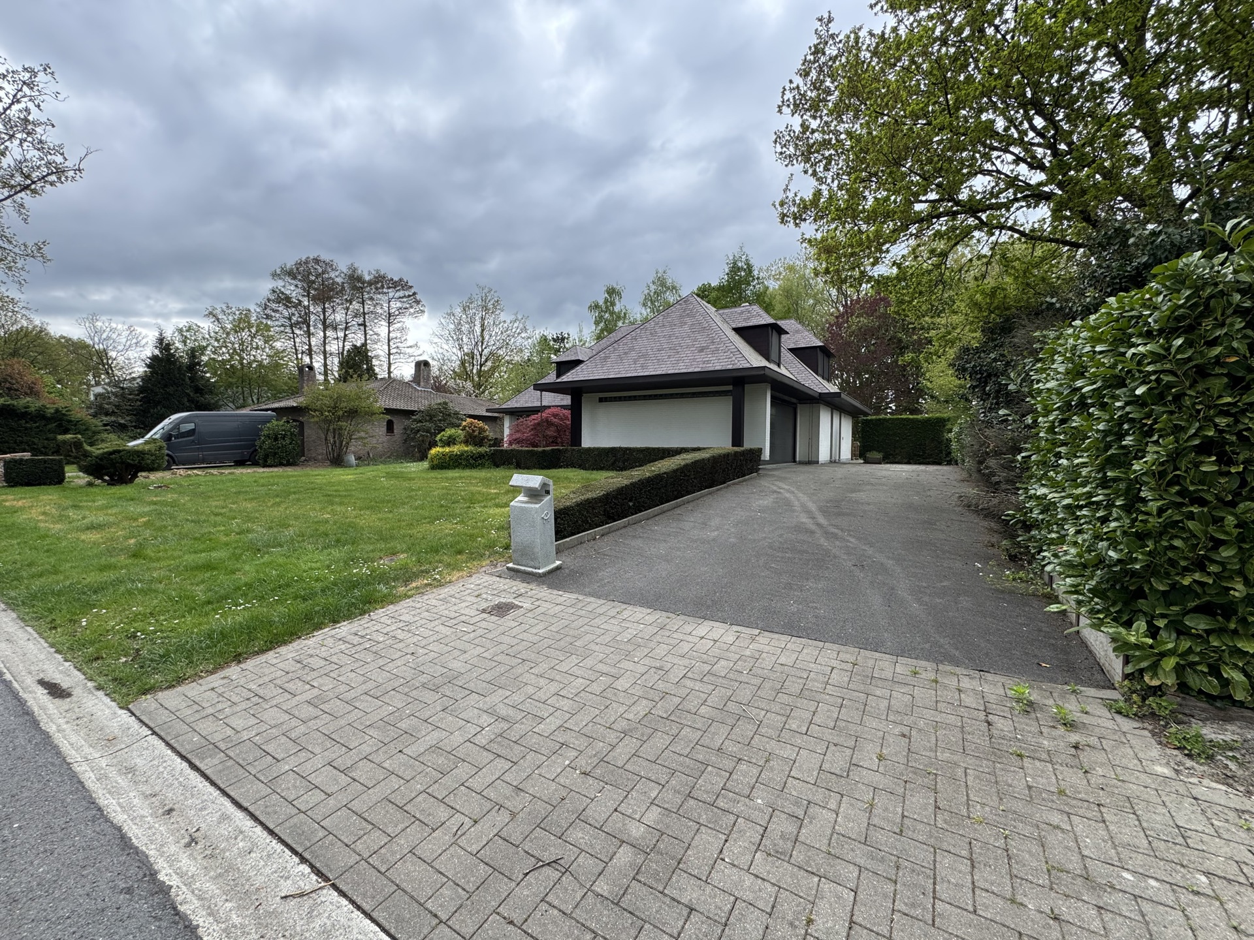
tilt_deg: -2.3
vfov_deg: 85.7
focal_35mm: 14
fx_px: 507
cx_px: 627
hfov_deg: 102.1
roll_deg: -0.6
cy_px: 470
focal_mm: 2.22
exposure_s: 1/325
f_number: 2.2
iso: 40
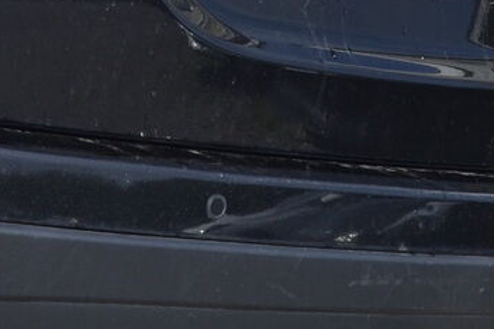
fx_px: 2250
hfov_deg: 12.0
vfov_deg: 8.2
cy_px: -110
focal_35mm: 164
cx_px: -218
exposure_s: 1/250
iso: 100
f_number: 8
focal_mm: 20
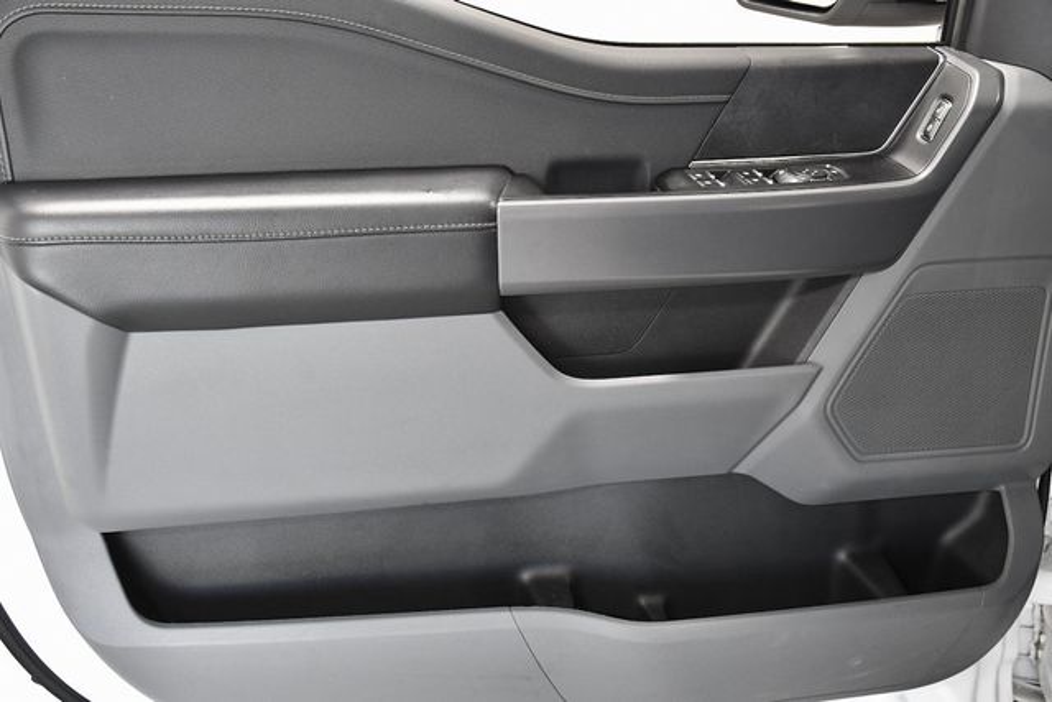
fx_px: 1169
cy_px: 351
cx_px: 526
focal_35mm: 40
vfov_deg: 33.4
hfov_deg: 48.4
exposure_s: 1/200
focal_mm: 27
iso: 2500
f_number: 4
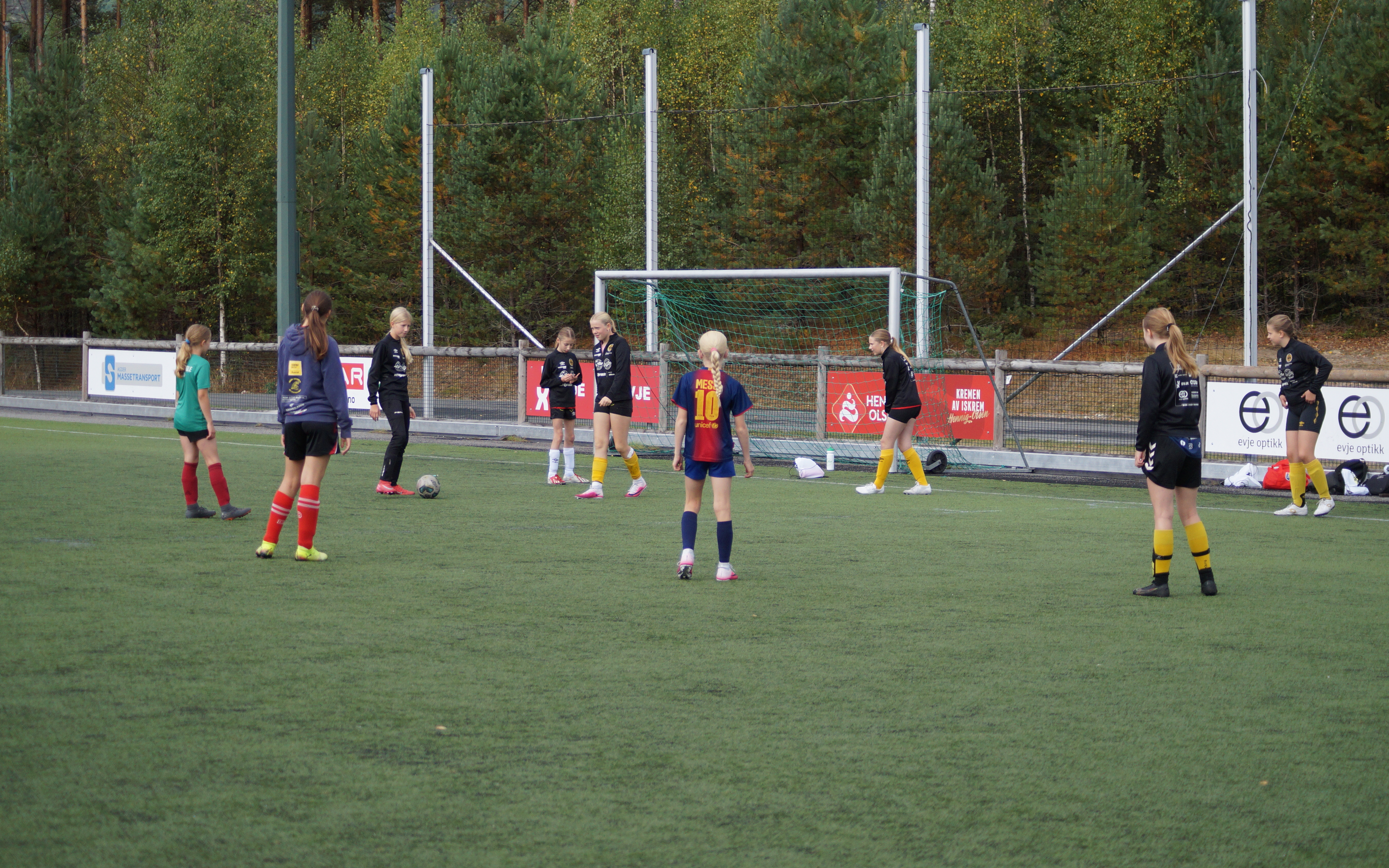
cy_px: 408
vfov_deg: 15.5
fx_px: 3199
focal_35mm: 85
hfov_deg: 24.5
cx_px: 694
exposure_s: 1/2000
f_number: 4
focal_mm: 55
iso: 400
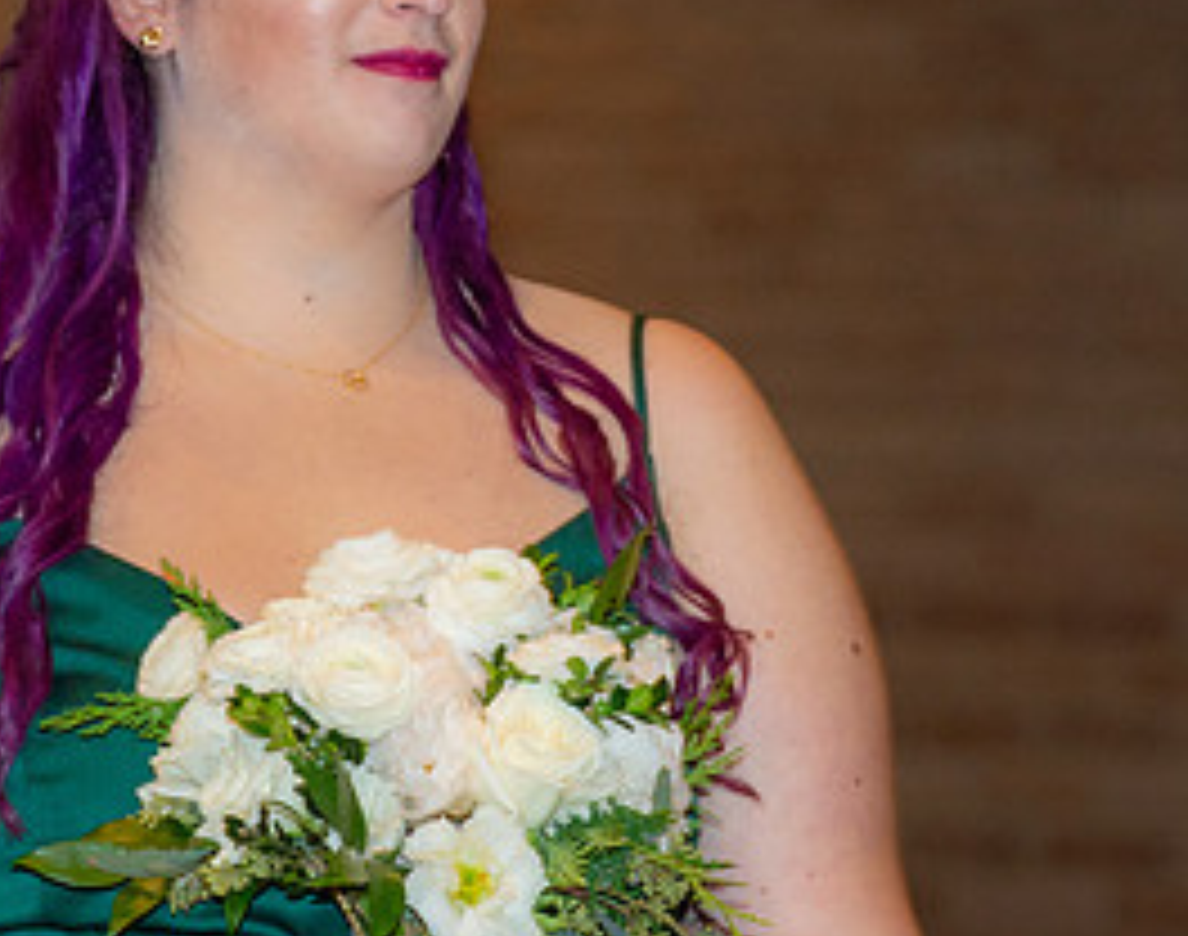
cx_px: 412
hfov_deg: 4.0
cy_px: 374
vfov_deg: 3.2
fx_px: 16917
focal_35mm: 484
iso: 1600
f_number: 7.1
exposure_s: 1/100
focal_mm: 200
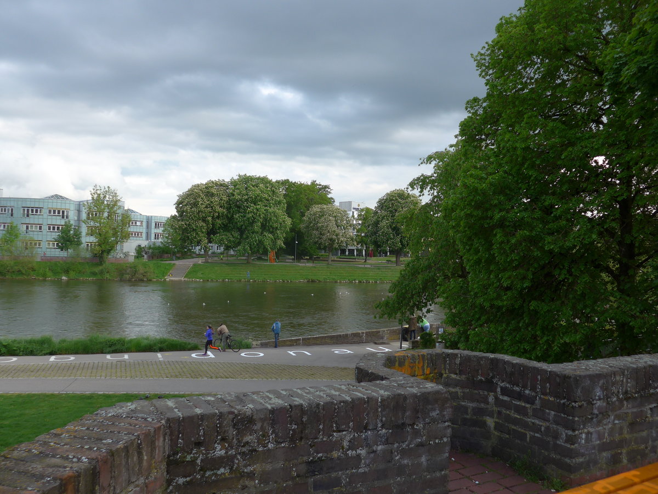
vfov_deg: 48.2
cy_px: 247
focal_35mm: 29
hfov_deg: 61.7
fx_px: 551
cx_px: 329
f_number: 2.8
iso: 80
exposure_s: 1/400
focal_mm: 6
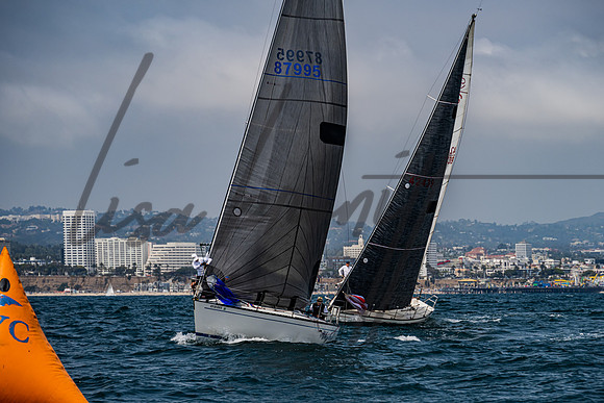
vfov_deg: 7.2
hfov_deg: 10.7
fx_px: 3211
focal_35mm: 191
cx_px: 330
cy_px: 219
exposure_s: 1/800
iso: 250
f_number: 6.3
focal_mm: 160
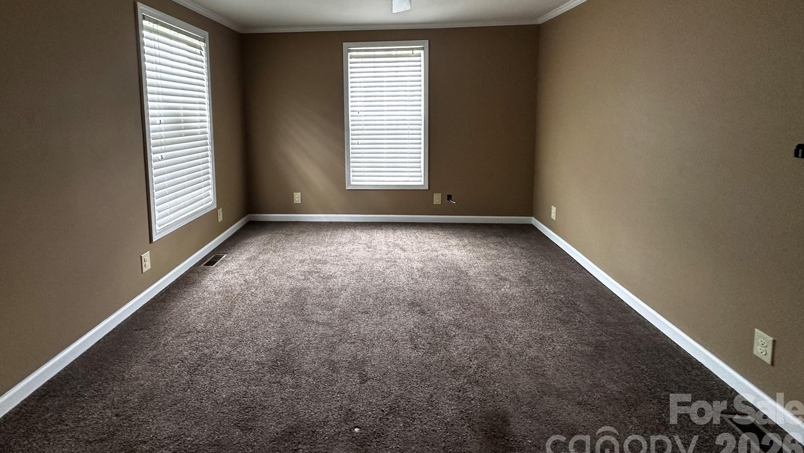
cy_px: 143
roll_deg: +0.7
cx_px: 361
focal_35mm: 17
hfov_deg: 95.6
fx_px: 362
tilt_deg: -3.9
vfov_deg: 62.0
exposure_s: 1/99
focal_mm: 2.22
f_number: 2.2
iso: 320
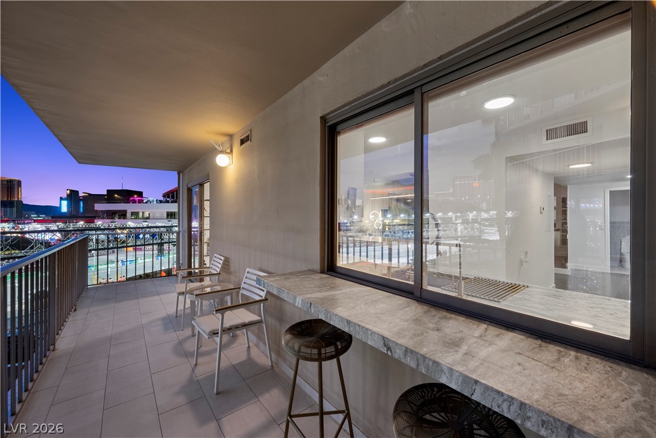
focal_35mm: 14
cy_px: 219
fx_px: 255
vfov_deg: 81.2
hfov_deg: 104.3
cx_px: 328
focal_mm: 14
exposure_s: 1.3
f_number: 10
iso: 800
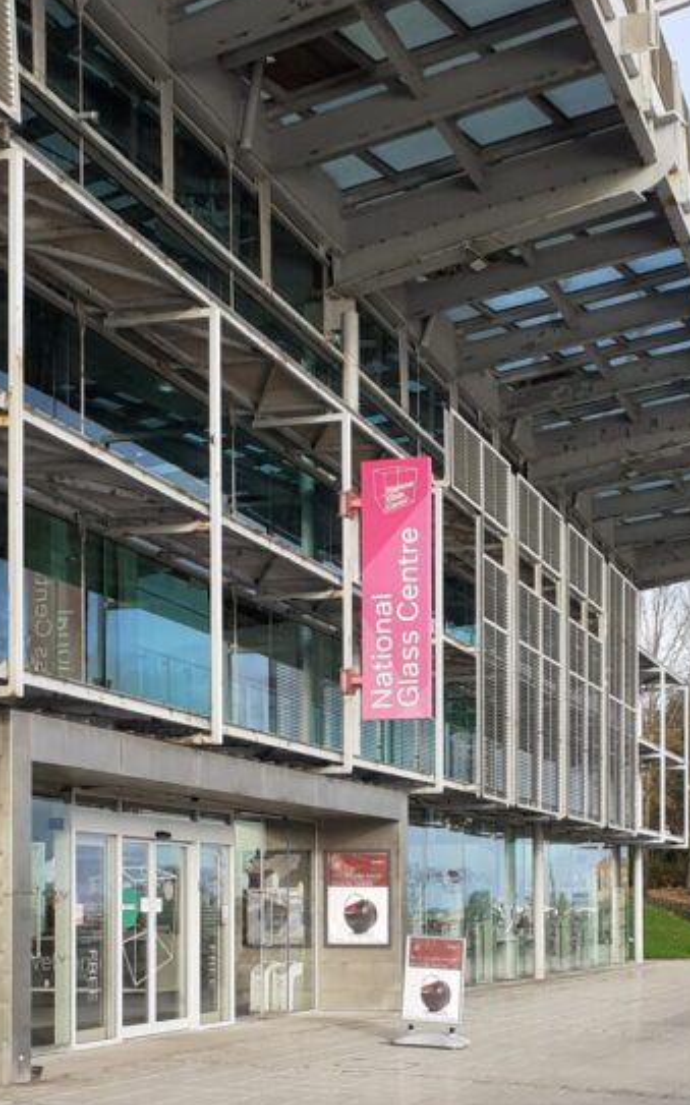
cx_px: 488
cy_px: 853
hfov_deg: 23.8
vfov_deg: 36.5
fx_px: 1626
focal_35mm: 54
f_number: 1.9
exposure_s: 1/598
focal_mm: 3.6
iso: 40
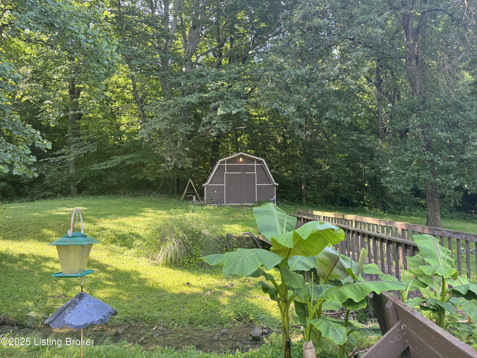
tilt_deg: +0.9
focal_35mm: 24
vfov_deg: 56.8
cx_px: 238
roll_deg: -0.1
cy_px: 179
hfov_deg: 71.6
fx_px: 331
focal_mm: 6.76
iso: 100
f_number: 1.78
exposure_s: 1/122
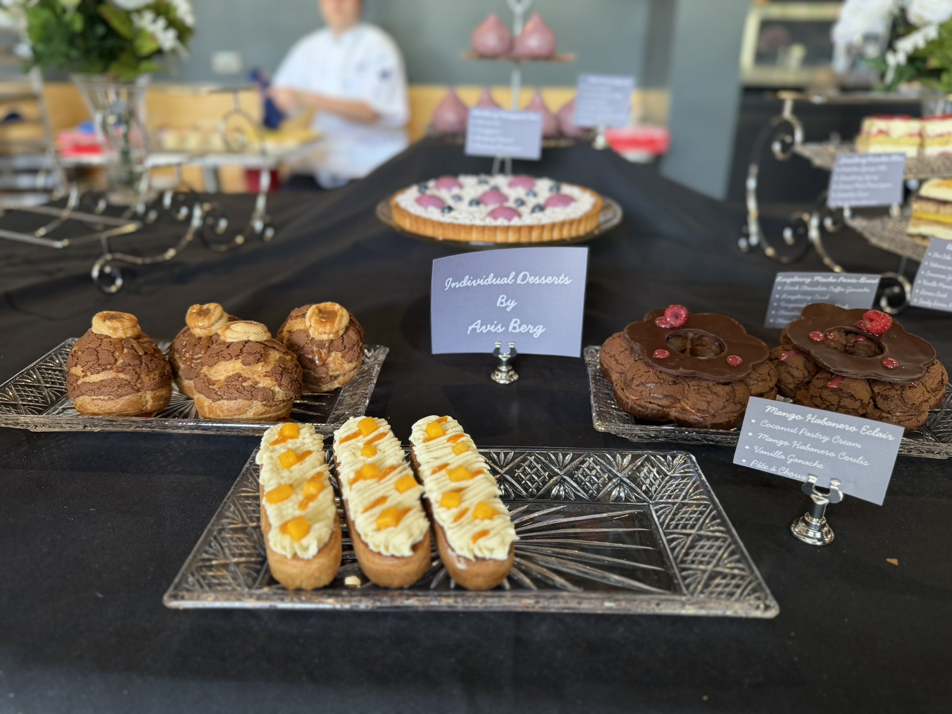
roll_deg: +0.2
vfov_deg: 56.8
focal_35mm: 24
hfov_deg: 71.6
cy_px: 357
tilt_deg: -23.1
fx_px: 660
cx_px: 476
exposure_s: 1/77
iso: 200
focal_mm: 6.76
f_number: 1.78
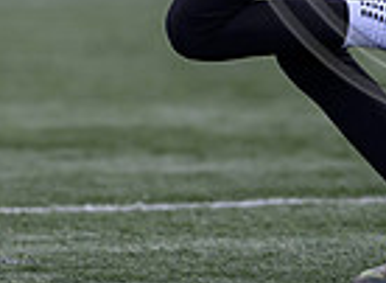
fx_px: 23712
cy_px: -82
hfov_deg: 0.9
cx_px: 249
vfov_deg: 0.7
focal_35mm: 2145
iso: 500
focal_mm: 400
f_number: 3.5
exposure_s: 1/1600
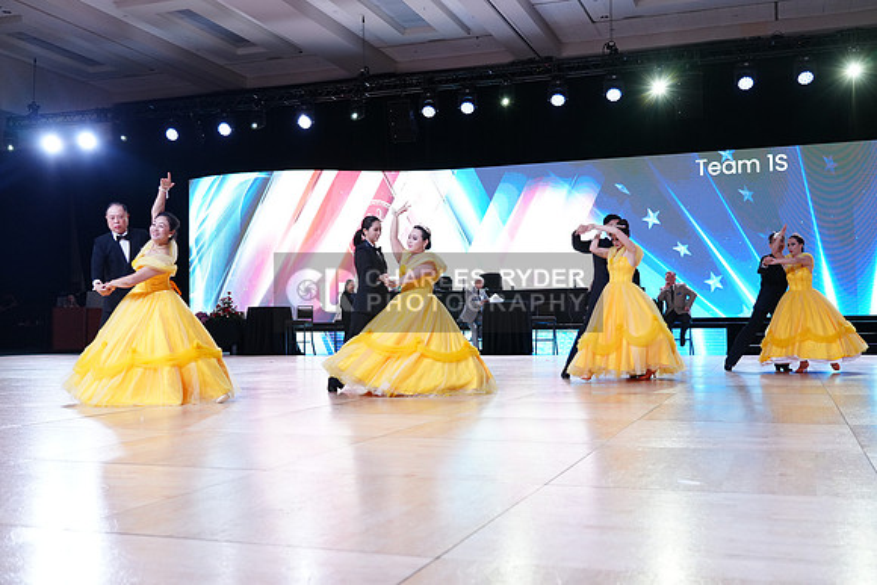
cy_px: 292
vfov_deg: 36.9
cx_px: 438
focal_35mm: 36
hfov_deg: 53.1
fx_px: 877
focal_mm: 36
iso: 1600
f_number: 4
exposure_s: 1/500
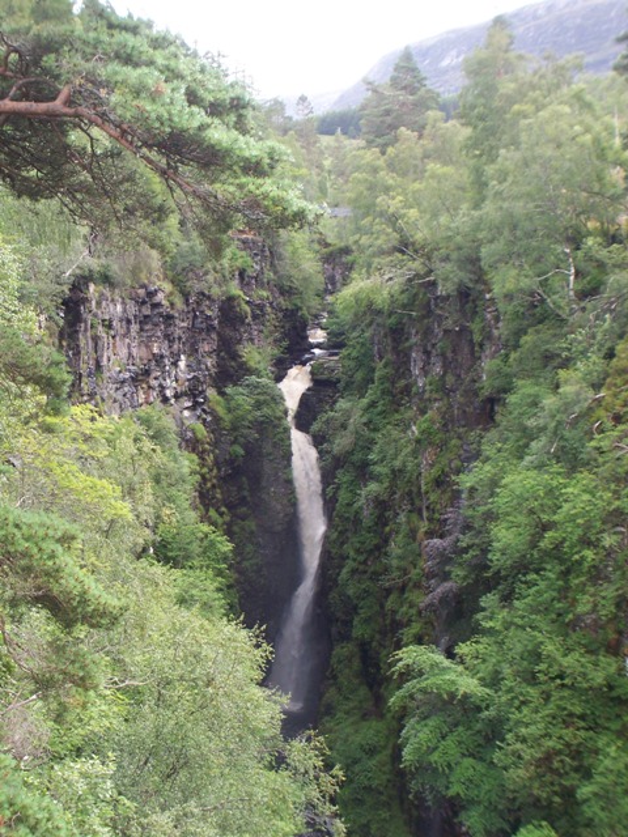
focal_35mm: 61
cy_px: 418
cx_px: 314
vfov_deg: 31.7
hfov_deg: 24.0
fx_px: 1476
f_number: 4.1
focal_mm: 9.9
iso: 125
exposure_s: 1/80
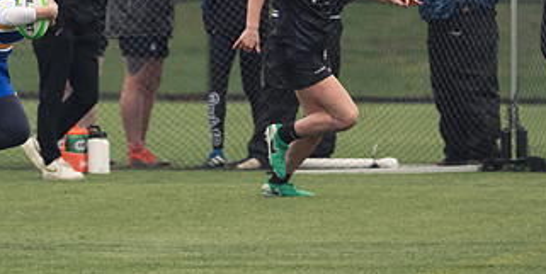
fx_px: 14060
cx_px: 111
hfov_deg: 2.2
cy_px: 114
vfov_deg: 1.1
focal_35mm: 996
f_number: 6.3
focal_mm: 340
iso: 2500
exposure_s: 1/800
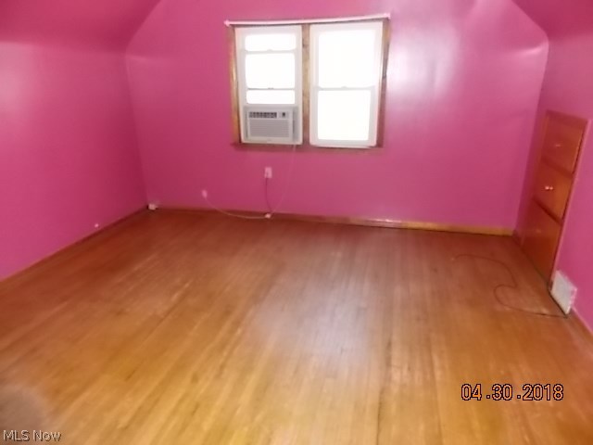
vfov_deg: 58.9
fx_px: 394
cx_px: 296
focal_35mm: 23
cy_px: 222
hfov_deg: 73.9
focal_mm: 4
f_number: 3.1
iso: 320
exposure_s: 1/30
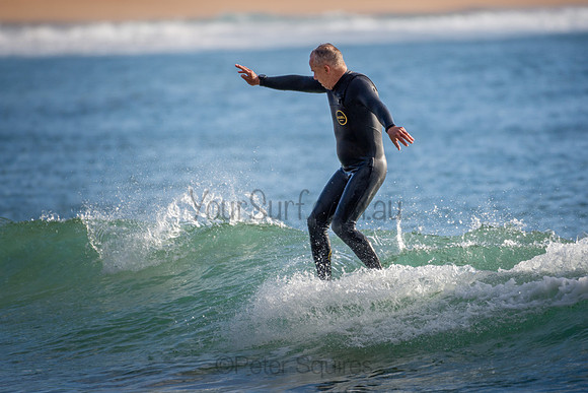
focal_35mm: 750
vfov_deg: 1.8
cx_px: 294
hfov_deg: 2.7
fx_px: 12252
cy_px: 196
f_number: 5.6
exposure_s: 1/1250
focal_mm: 500
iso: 250
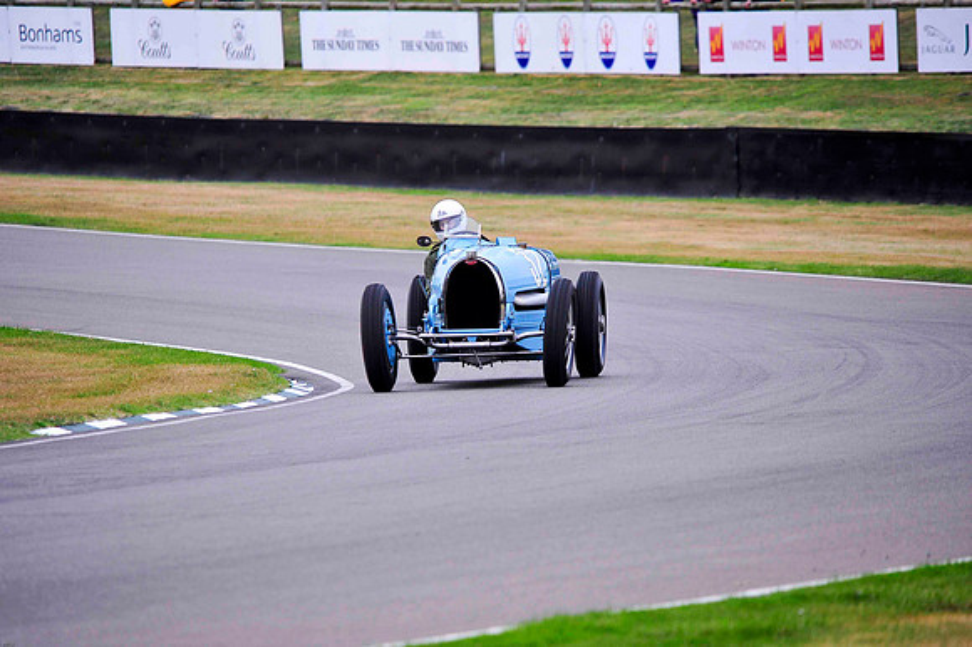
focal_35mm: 450
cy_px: 324
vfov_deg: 3.1
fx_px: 12143
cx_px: 486
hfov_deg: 4.6
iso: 800
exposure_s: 1/250
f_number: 8
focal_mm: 450
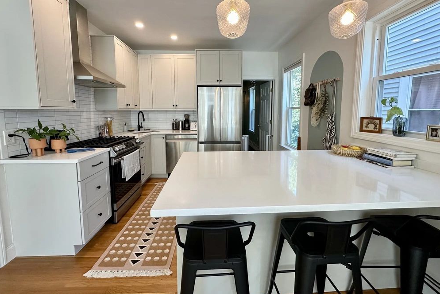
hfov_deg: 100.4
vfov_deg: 77.0
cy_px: 128
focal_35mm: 15
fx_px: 183
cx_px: 218
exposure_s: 1/120
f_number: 2.2
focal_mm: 2.22
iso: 160
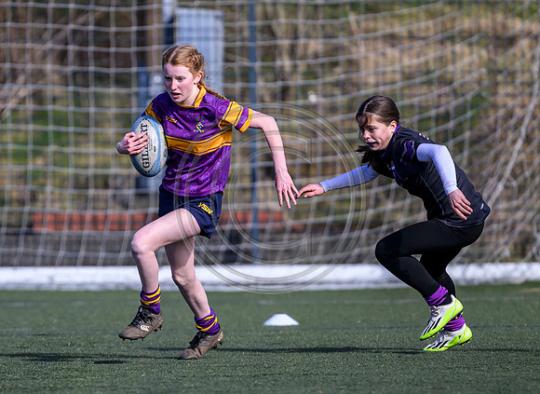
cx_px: 239
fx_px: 11959
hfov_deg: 2.6
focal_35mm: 774
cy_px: 291
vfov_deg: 1.9
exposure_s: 1/5000
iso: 500
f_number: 3.2
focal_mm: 400
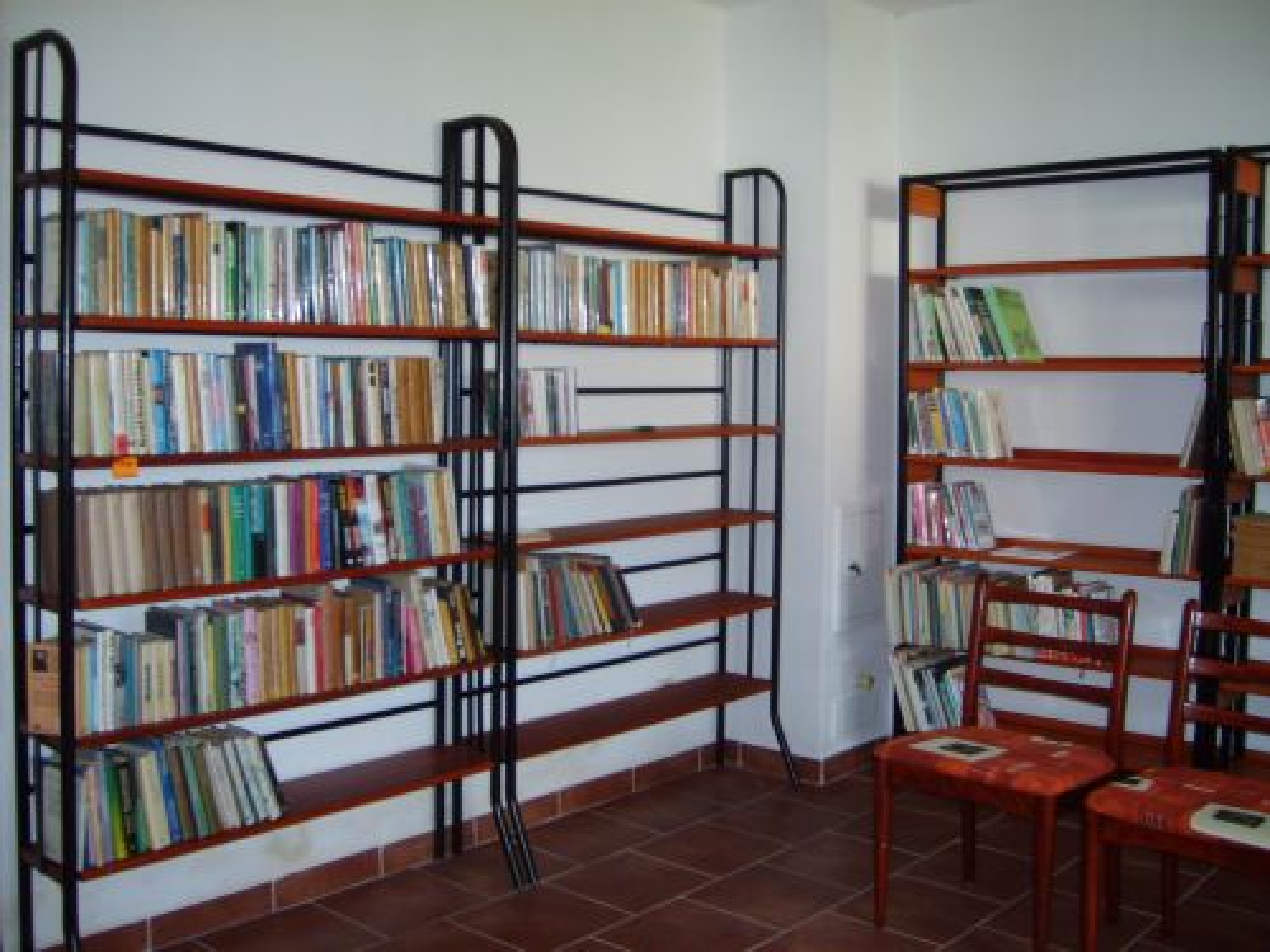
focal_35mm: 35
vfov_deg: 40.7
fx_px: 1284
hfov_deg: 52.6
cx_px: 635
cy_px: 476
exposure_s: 1/45
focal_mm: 5.8
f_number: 2.8
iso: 100
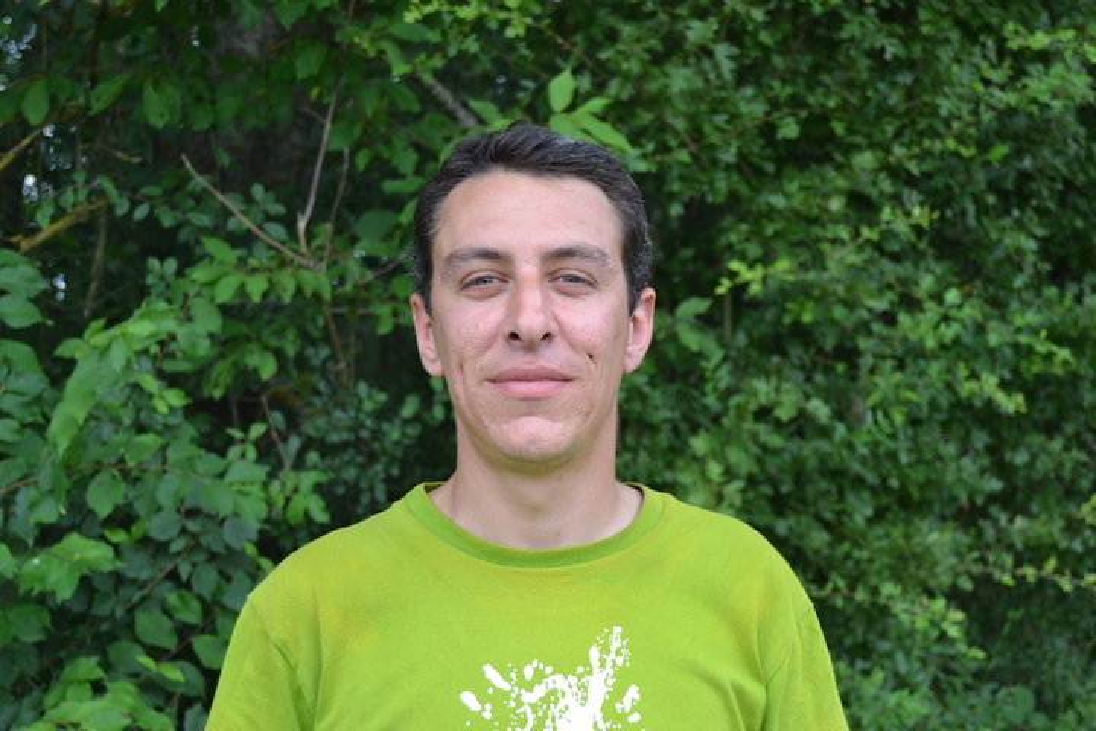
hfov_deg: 29.2
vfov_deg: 19.7
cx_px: 548
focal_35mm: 69
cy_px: 366
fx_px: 2101
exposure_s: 1/125
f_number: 5.6
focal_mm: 46
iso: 200
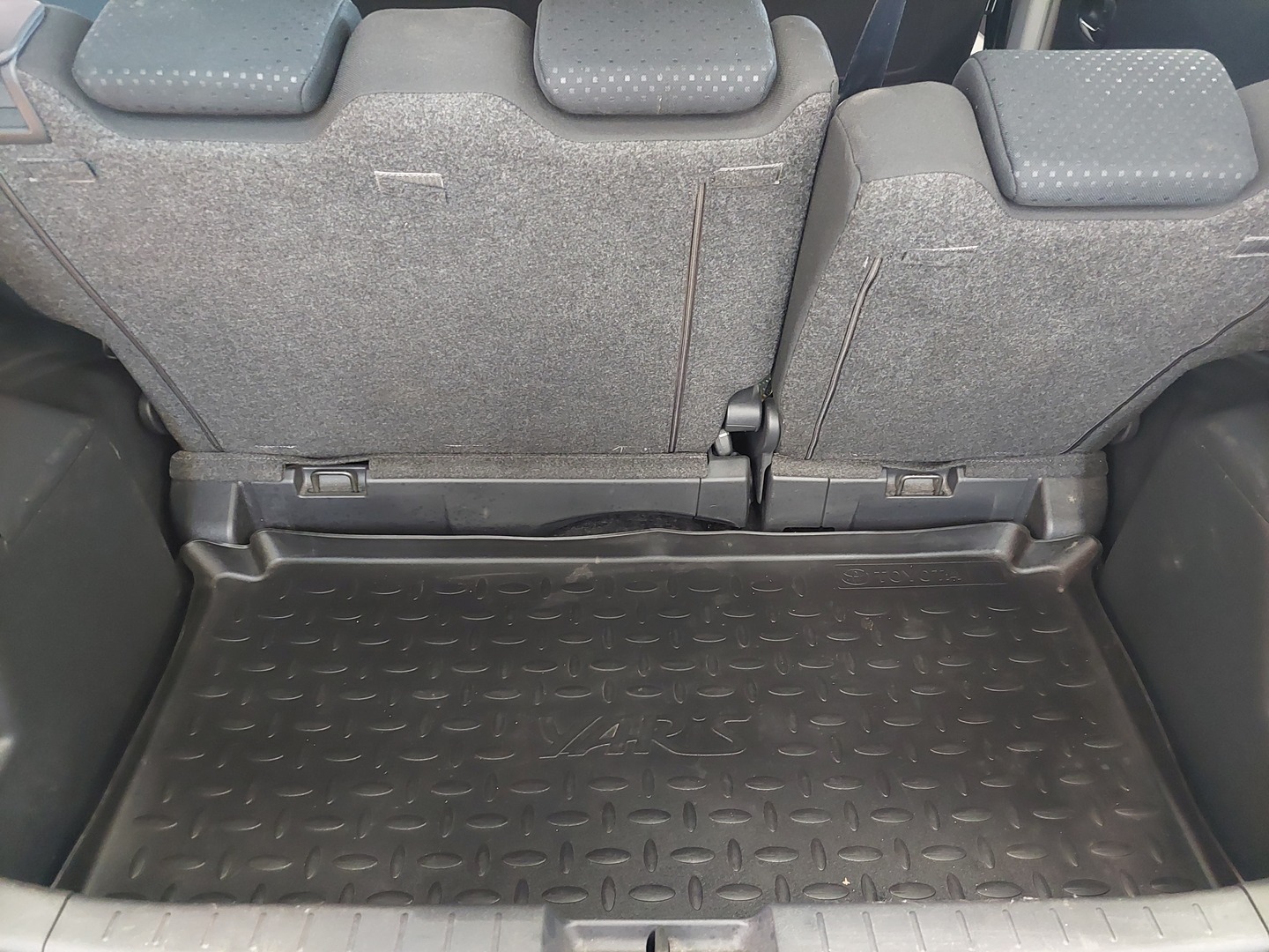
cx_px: 634
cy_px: 476
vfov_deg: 54.9
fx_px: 916
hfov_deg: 69.4
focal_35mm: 25
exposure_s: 1/14.3
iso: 1000
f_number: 1.8
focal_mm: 5.23
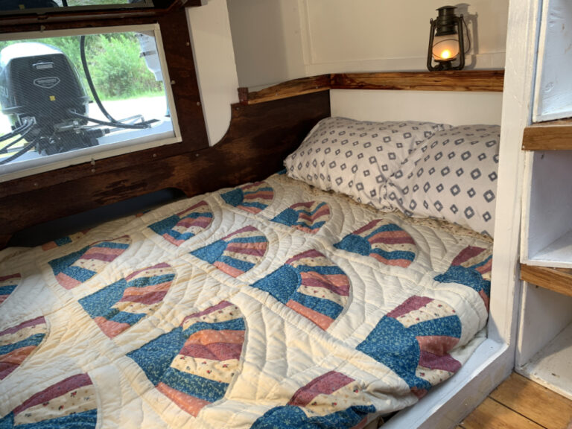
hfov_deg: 67.3
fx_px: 430
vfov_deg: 53.1
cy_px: 214
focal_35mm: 26
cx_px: 286
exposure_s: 1/123
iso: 25
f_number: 1.8
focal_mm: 4.2
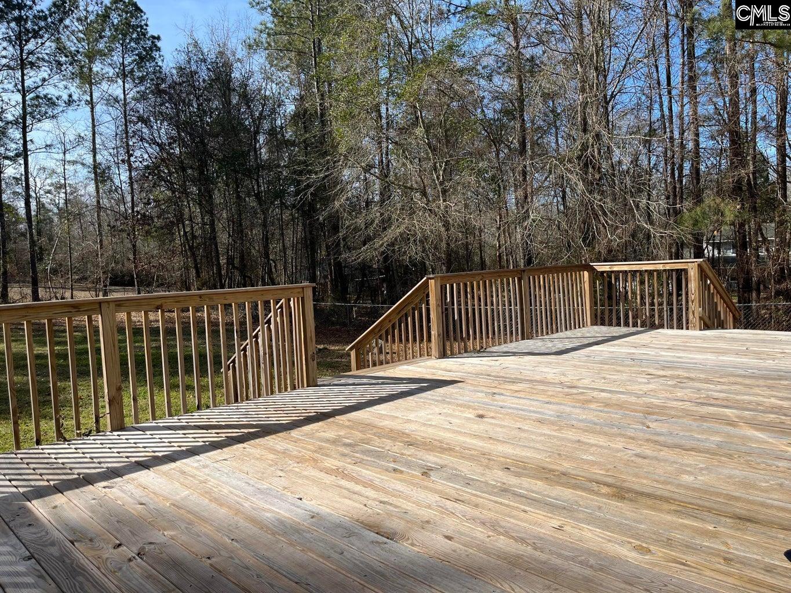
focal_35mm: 26
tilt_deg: -3.6
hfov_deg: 67.3
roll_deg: +2.6
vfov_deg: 53.1
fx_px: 594
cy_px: 296
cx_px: 396
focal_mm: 5.1
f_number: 1.6
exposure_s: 1/2632
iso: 50
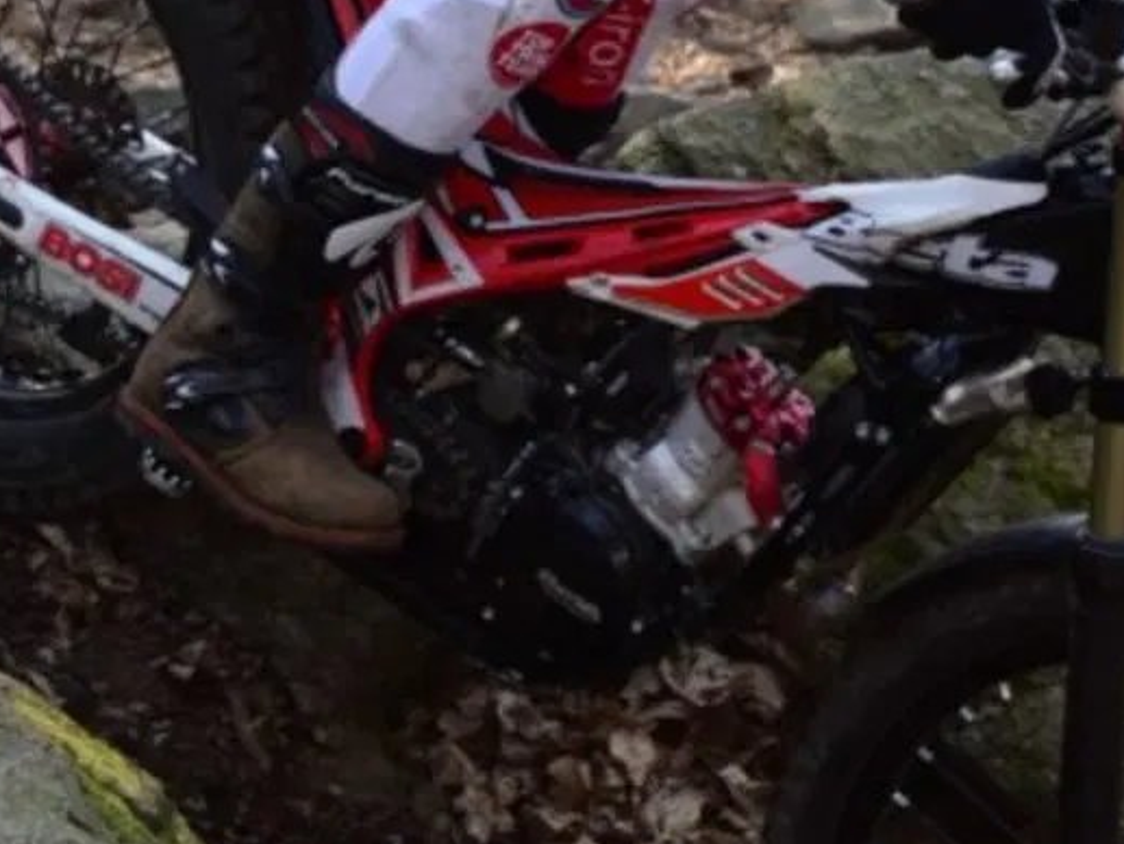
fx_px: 3800
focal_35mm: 117
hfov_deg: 16.8
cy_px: -141
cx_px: 624
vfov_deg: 12.4
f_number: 4.5
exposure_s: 1/1000
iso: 640
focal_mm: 35
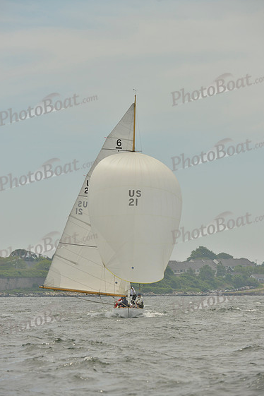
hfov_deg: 6.6
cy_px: 200
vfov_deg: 9.9
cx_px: 134
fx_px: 2277
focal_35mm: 207
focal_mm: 200
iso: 280
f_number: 8
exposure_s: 1/1250
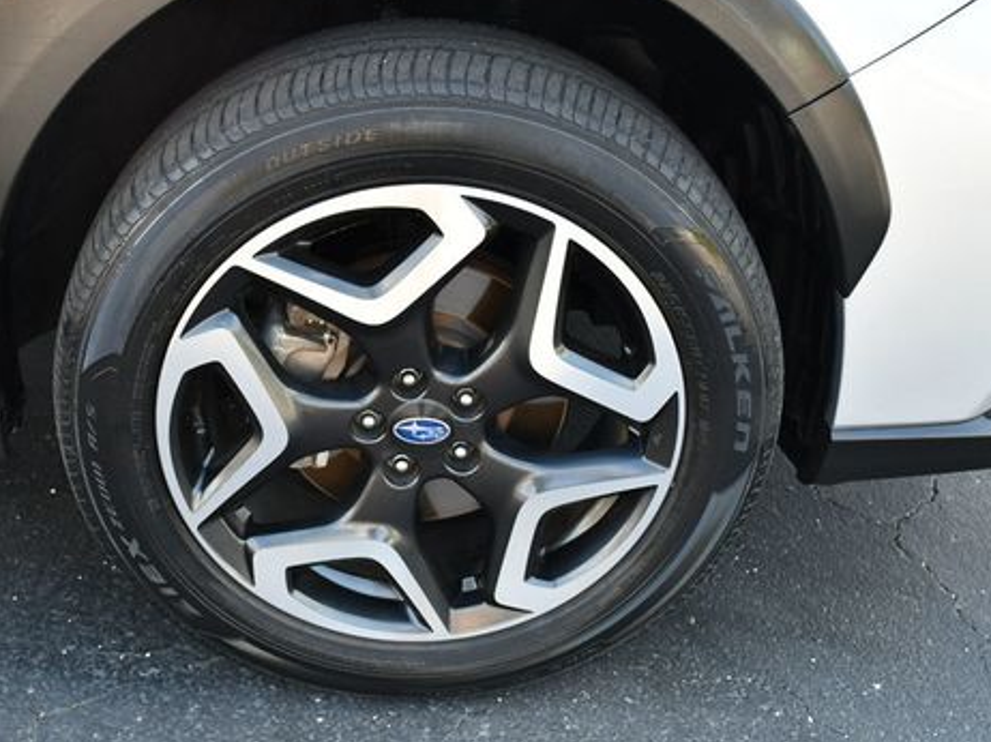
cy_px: 360
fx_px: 1373
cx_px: 408
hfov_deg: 39.5
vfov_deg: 30.2
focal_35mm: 48
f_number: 4
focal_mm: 18
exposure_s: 1/250
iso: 400
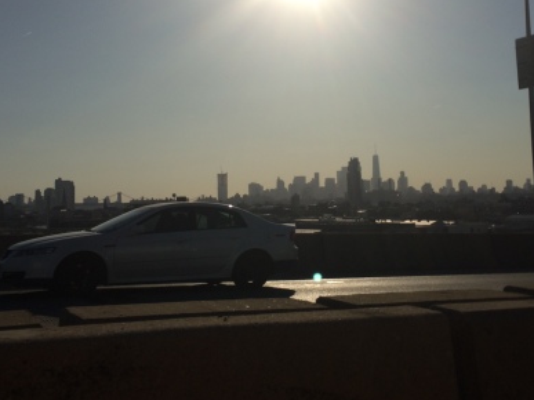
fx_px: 740
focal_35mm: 48
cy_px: 127
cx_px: 297
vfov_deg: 30.0
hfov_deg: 39.6
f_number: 2.2
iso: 32
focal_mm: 4.15
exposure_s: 1/10309
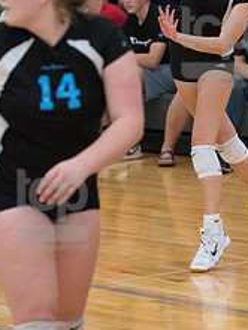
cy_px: 48
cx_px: 217
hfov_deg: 5.2
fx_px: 2710
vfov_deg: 7.0
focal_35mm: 284
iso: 6400
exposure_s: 1/1000
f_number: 4.5
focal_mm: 145
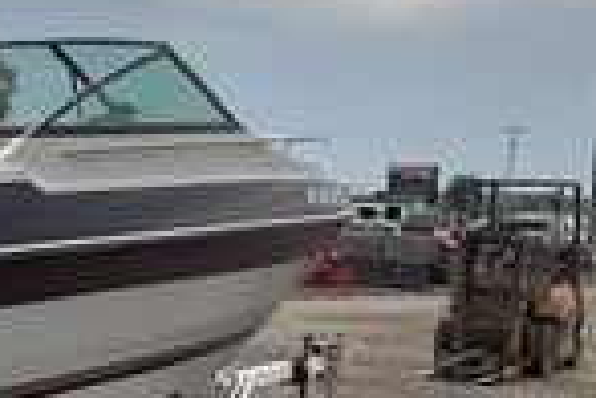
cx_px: -150
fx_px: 1357
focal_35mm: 82
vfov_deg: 16.6
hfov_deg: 22.5
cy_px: 292
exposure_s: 1/1195
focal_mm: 3
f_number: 1.8
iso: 25
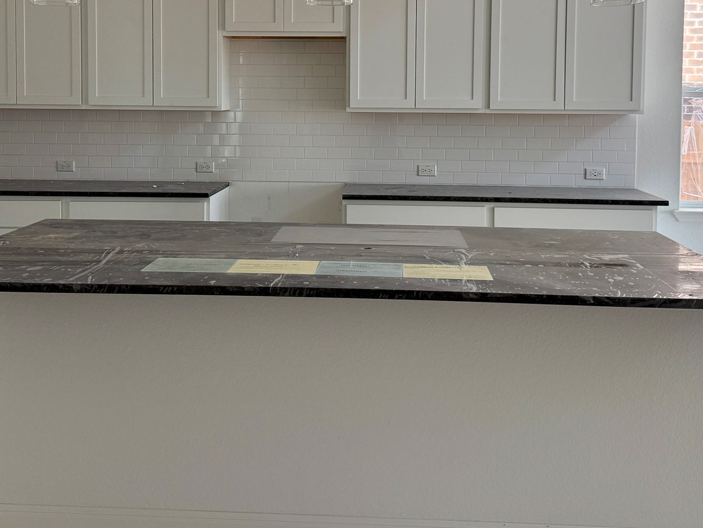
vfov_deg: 33.6
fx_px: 853
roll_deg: -1.1
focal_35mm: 42
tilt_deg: -2.5
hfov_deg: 44.8
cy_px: 128
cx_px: 336
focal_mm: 6.76
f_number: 1.78
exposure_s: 1/223
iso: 160
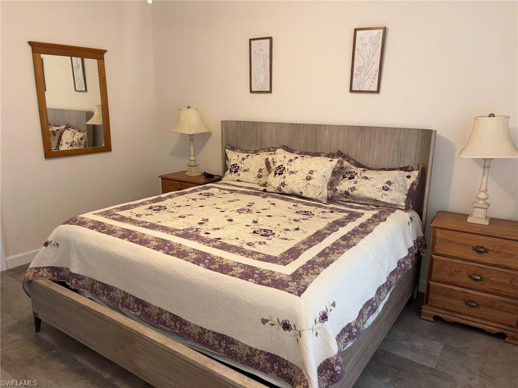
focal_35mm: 26
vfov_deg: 53.1
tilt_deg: -12.1
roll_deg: -0.2
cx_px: 259
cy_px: 194
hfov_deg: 67.3
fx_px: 389
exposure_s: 1/24
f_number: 1.6
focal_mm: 5.96
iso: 50
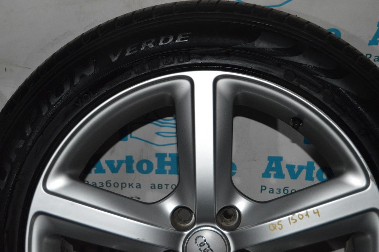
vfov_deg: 20.1
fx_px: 710
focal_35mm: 68
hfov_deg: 29.9
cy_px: 126
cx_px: 190
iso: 3200
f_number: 5.3
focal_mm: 45
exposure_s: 1/60
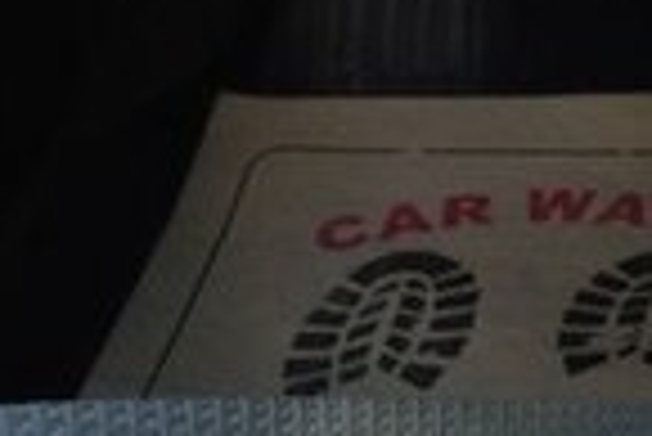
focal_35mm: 156
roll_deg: -3.9
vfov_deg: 8.1
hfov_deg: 11.4
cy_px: -645
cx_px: 1434
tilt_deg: -16.1
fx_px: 2828
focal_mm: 4.12
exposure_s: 1/128
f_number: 2.4
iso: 50
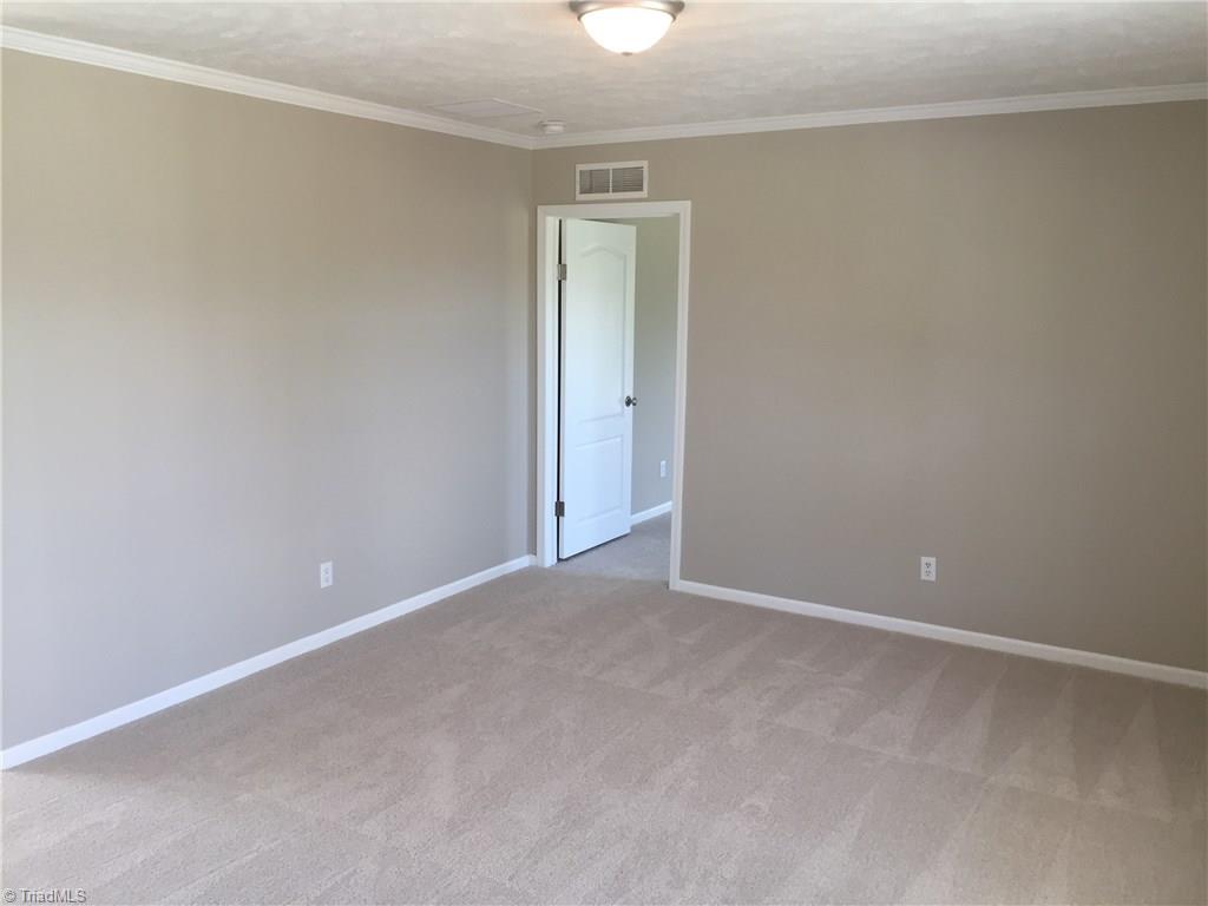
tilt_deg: -8.7
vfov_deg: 48.2
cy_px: 453
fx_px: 1012
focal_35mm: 29
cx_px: 604
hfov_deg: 61.7
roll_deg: -0.9
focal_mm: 4.15
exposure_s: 1/40
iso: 32
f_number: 2.2
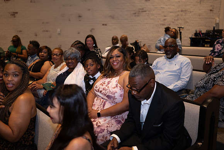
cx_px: 112
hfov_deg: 54.4
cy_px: 75
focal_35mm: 35
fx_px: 218
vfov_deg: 37.9
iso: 1250
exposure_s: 1/500
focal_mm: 35
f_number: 1.8
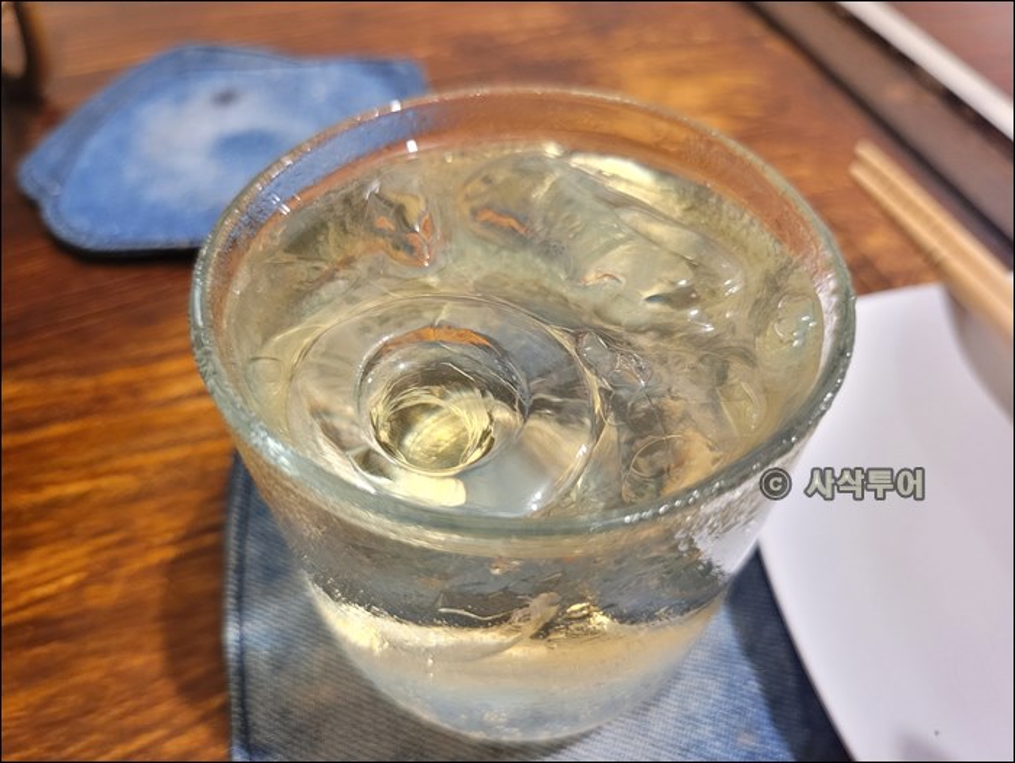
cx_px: 508
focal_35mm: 26
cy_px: 382
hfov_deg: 67.3
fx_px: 763
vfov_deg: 53.1
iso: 640
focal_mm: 5
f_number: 1.8
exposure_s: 1/25
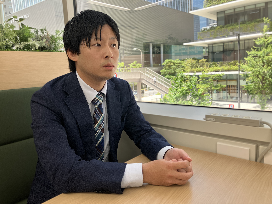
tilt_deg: -7.7
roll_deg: +2.4
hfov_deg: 63.4
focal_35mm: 28
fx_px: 220
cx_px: 136
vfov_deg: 49.7
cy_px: 102
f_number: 1.8
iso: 80
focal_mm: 3.99
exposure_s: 1/121
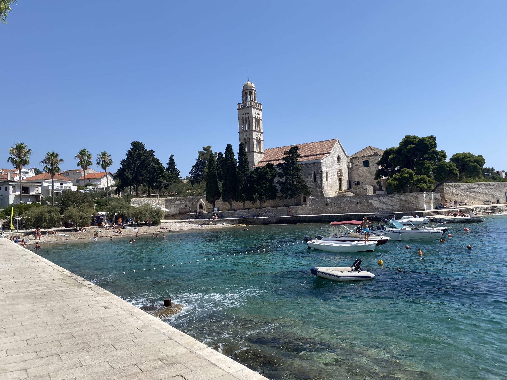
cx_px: 254
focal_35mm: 26
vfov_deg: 53.1
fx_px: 381
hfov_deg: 67.3
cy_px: 190
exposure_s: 1/3846
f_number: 1.8
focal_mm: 4.25
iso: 32
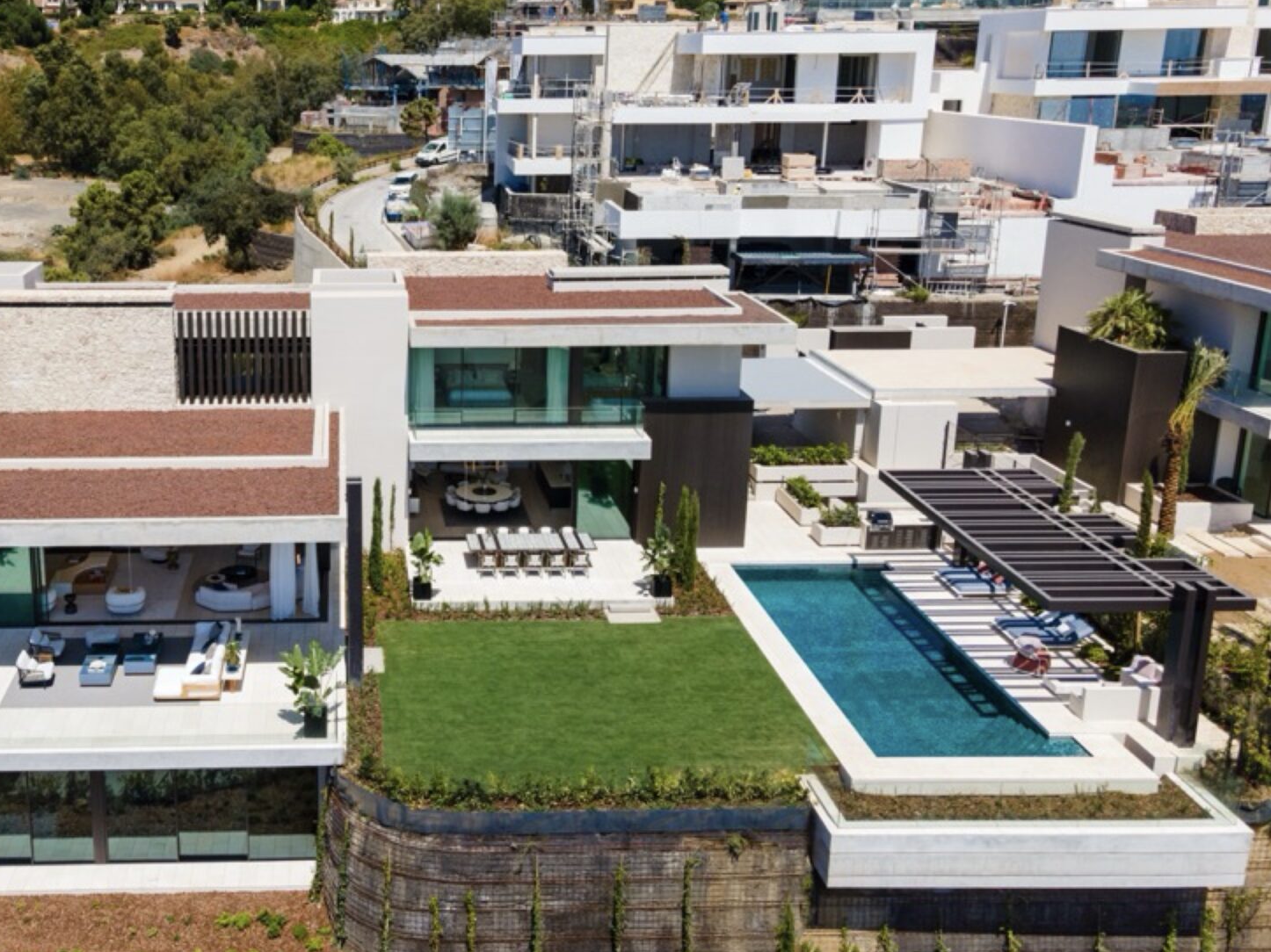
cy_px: 378
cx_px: 373
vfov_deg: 41.6
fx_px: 1248
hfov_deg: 52.4
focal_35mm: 34
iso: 100
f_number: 2.8
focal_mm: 4.5
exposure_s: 1/800
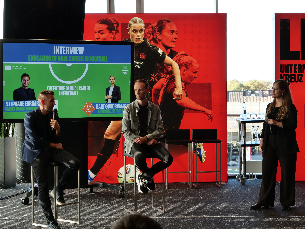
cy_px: 114
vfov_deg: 18.4
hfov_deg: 24.4
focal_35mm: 80
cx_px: 152
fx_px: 705
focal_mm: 40
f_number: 6.3
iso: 200
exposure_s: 1/50
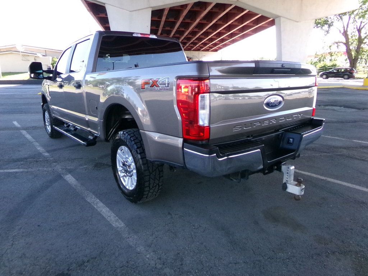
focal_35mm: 24
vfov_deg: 56.8
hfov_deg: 71.6
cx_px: 184
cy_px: 138
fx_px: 255
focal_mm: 4.3
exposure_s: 1/60
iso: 683
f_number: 11.07
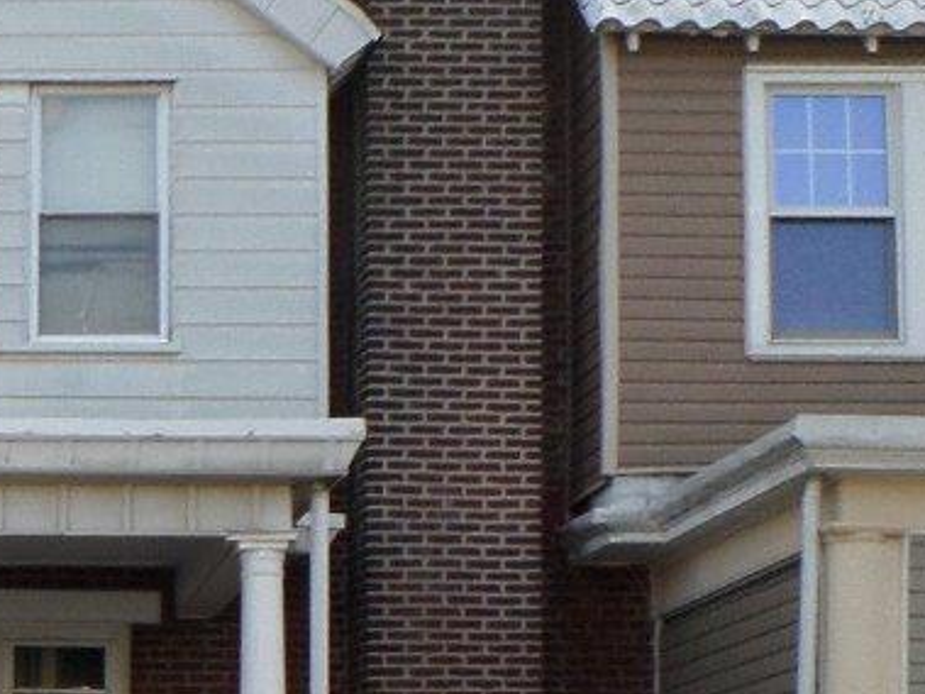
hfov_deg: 15.3
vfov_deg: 12.7
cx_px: -661
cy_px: 846
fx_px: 3045
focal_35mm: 114
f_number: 2.7
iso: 120
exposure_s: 1/350
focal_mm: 5.5
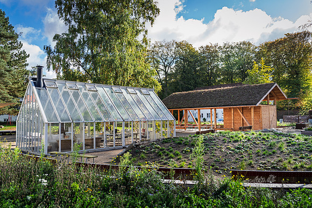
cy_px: 104
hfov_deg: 62.1
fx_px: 259
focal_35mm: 30
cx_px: 156
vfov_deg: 43.7
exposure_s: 1/500
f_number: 2.8
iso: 64
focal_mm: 29
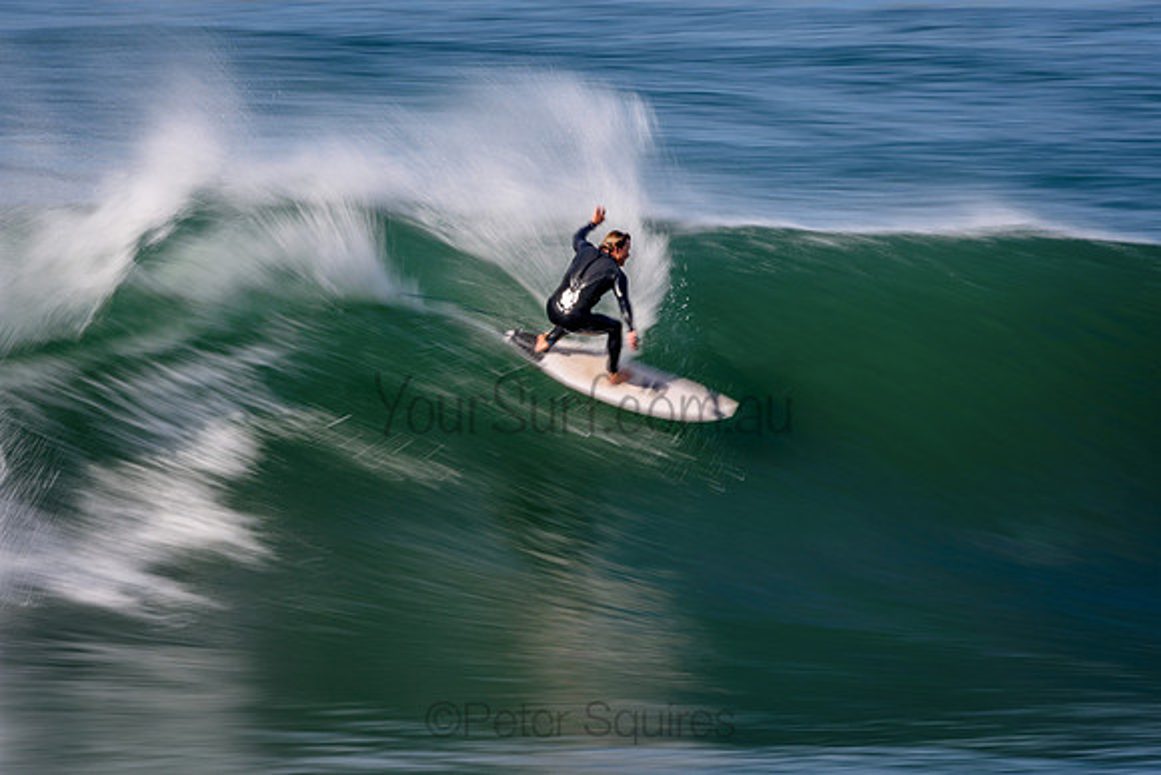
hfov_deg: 3.1
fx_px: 21289
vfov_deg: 2.1
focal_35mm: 660
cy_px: 388
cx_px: 580
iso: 100
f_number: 18
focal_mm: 440
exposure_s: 1/20
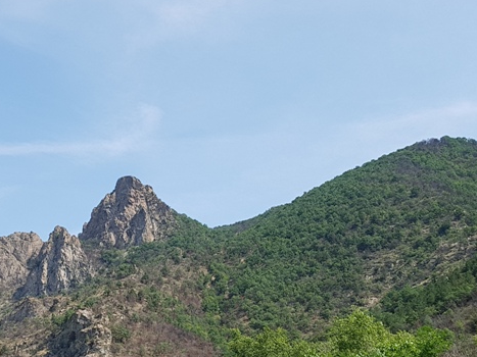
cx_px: 124
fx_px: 785
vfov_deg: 25.0
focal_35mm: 57
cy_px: 312
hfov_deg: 33.2
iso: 50
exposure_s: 1/1728
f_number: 1.7
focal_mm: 4.2
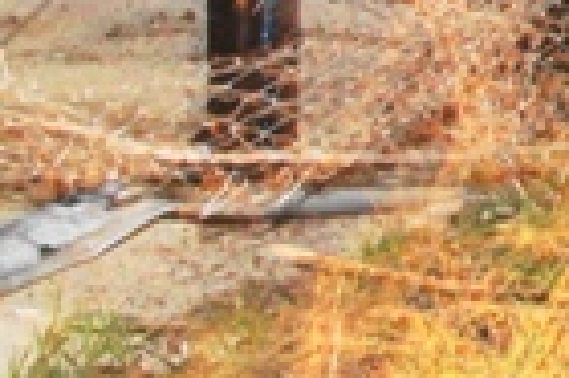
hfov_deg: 6.6
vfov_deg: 4.5
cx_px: 1290
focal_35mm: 301
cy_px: -282
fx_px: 4752
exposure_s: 1/5
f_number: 4
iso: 800
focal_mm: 28
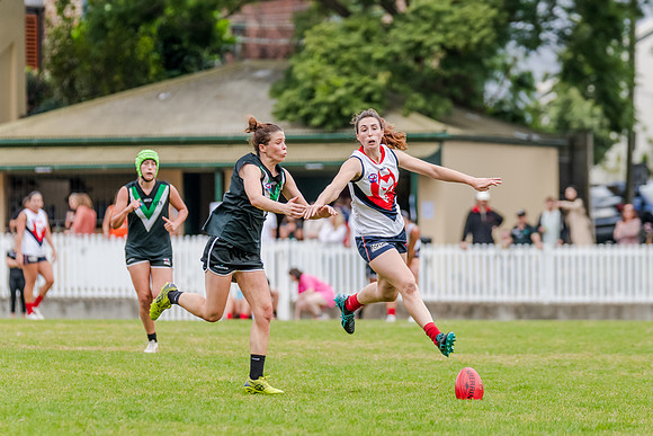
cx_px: 377
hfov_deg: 6.1
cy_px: 163
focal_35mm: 340
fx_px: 6159
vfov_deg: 4.1
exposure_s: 1/1600
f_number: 5
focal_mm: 270
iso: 800
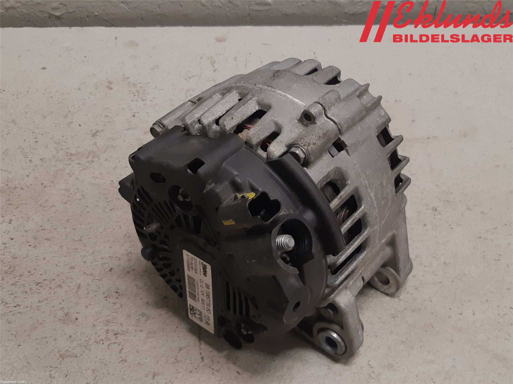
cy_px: 192
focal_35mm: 26
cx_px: 256
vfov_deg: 53.1
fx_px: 385
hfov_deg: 67.3
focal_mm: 3.93
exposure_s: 1/50
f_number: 1.7
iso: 125
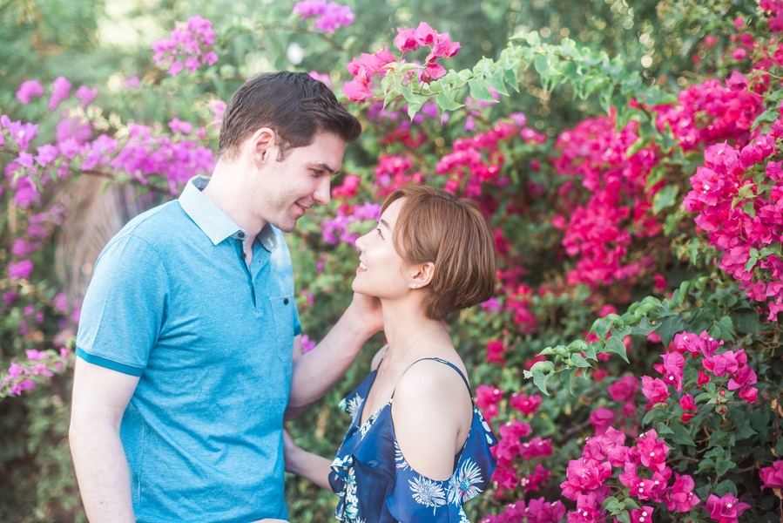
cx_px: 392
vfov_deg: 27.0
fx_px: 1088
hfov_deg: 39.6
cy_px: 262
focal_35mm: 50
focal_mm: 50
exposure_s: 1/640
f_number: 2.5
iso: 200
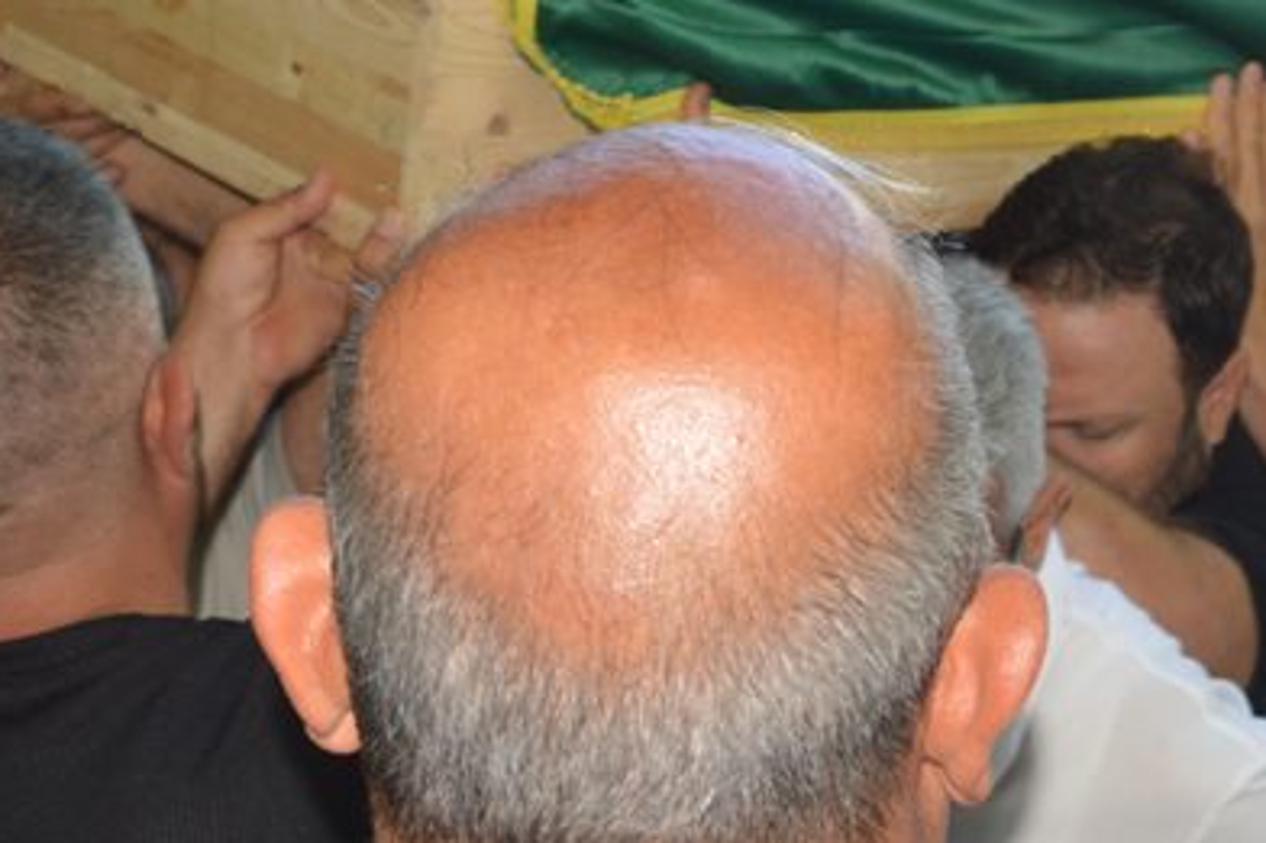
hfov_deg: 21.5
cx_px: 953
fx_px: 3304
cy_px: 48
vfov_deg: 14.4
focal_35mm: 94
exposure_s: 1/125
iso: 125
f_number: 4
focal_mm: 18
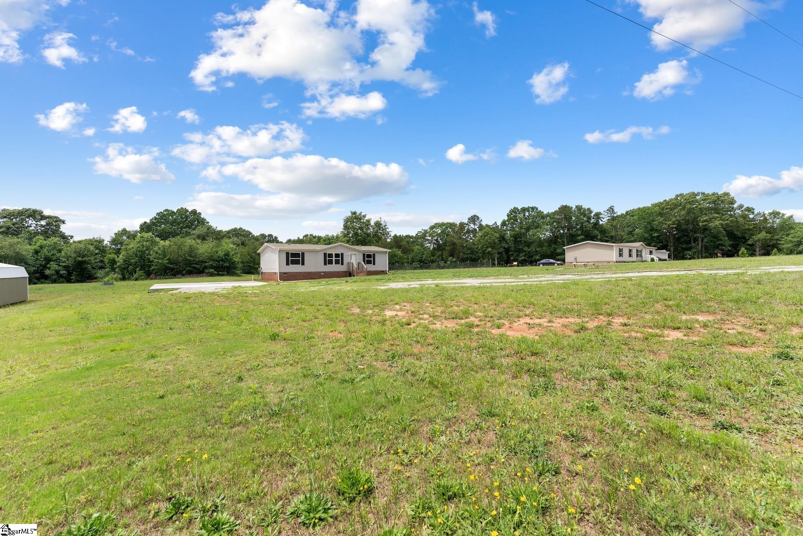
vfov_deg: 78.1
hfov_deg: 101.2
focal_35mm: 15
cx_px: 402
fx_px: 330
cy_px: 268
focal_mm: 14.8
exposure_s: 1/1250
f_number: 6.3
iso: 400
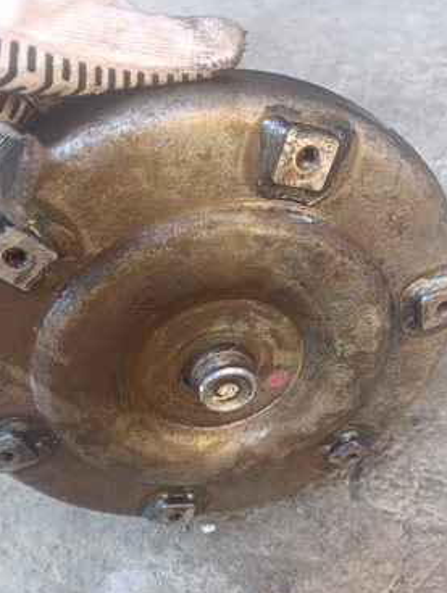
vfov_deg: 59.5
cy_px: 353
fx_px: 515
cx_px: 227
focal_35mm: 30
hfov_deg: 46.9
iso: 200
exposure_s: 1/100
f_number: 1.6
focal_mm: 6.14
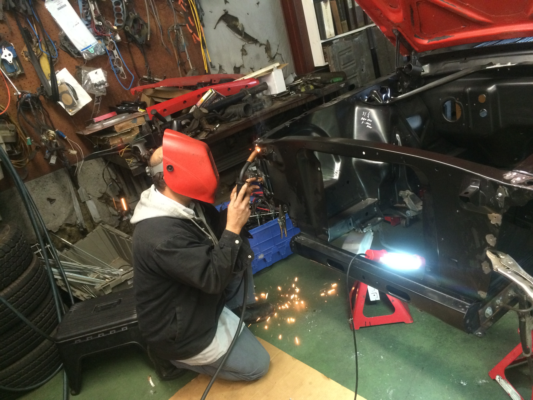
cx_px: 266
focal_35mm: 29
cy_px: 200
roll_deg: +15.8
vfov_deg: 48.2
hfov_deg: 61.7
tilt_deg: -22.9
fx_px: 447
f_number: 2.2
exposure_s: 1/20
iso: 320
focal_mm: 4.15
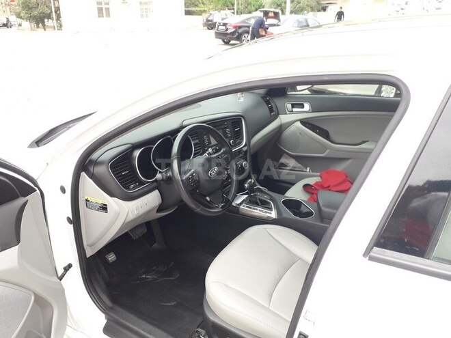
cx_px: 226
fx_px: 352
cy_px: 169
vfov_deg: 51.4
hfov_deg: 65.3
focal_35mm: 27
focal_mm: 3.6
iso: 40
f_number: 1.9
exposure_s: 1/302
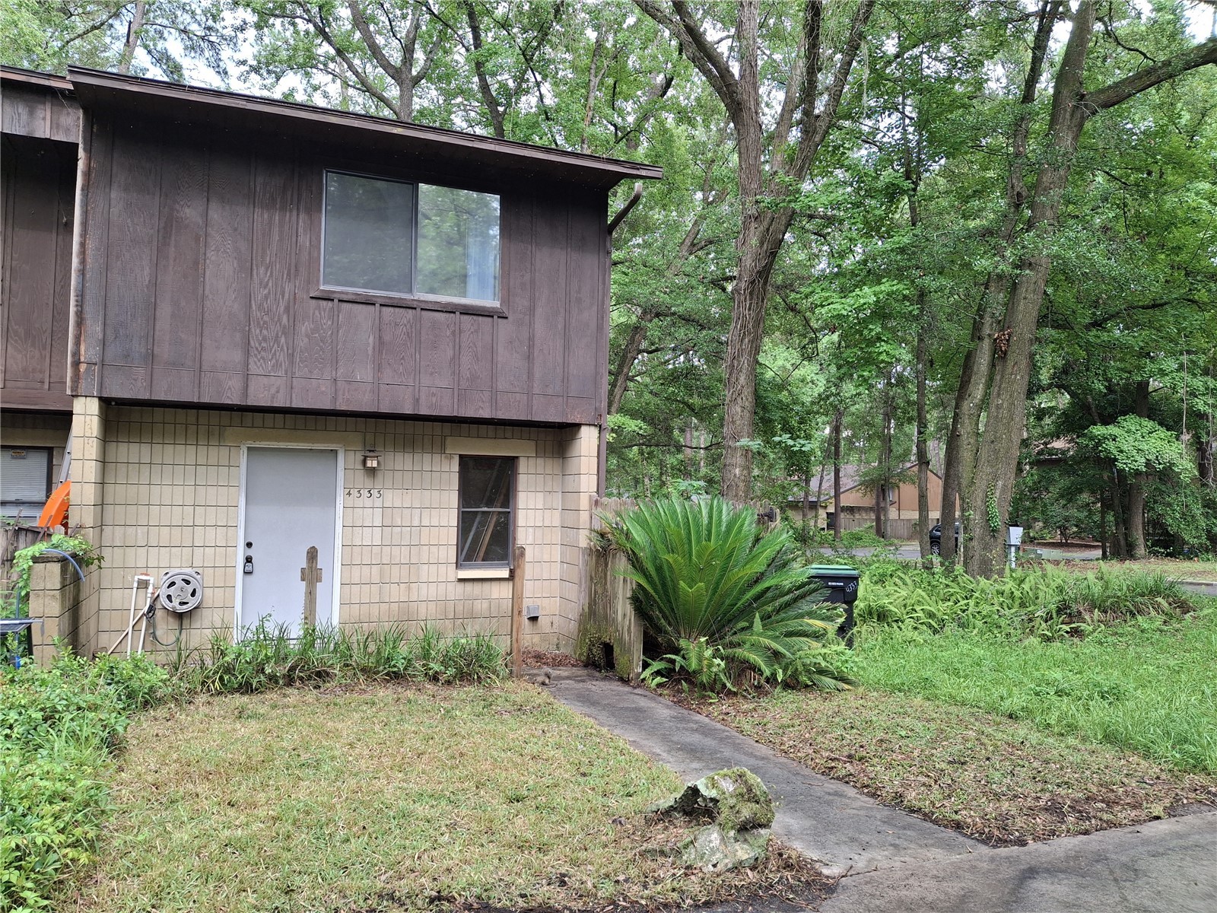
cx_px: 608
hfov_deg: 69.4
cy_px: 456
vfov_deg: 54.9
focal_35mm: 25
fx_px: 879
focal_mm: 4.69
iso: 32
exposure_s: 1/241
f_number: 1.8
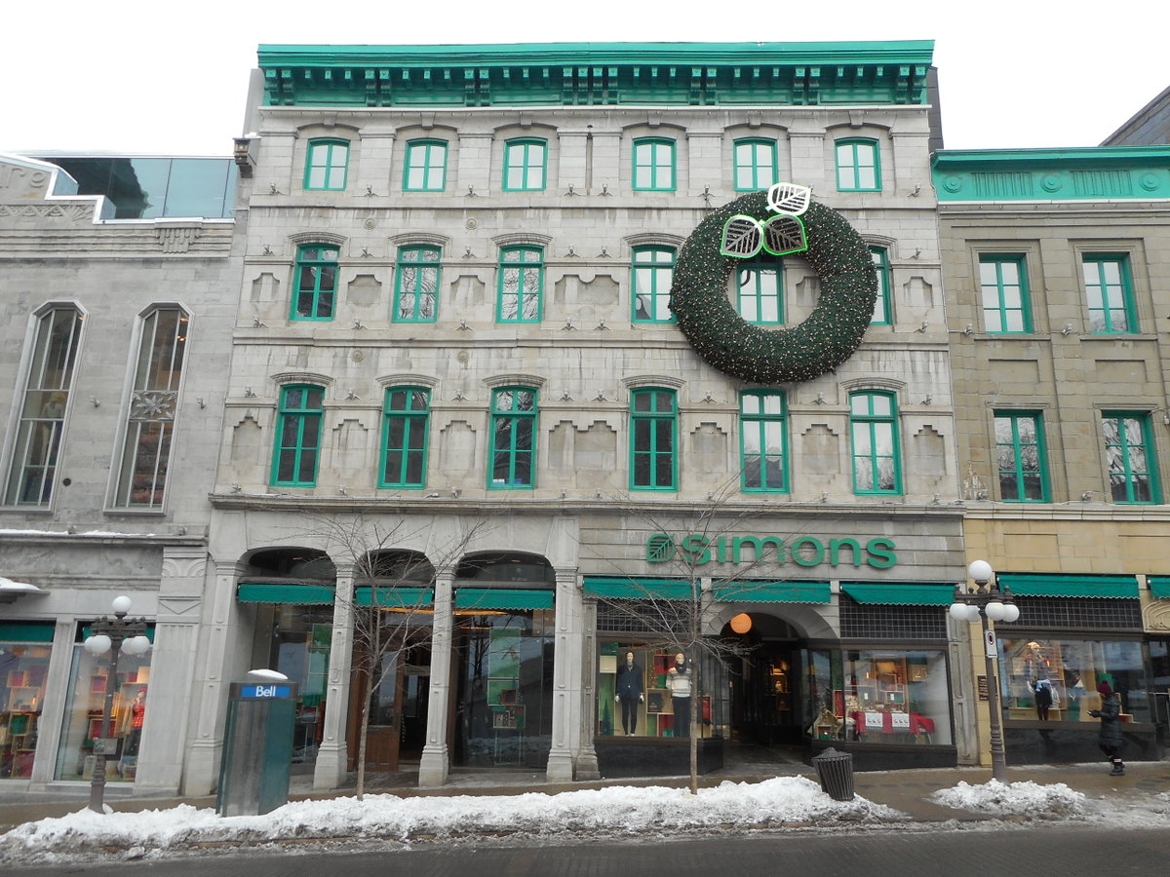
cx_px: 585
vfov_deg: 54.9
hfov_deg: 69.4
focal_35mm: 25
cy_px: 438
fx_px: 845
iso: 80
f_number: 3.7
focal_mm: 4.5
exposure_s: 1/125
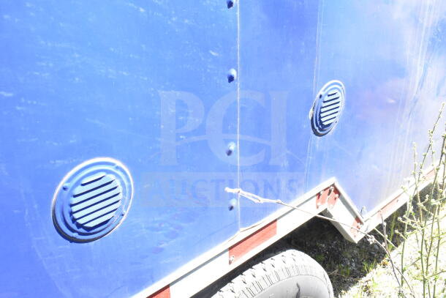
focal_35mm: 34
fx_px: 427
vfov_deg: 38.4
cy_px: 149
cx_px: 223
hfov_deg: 55.1
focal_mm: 23
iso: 1600
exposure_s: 1/200
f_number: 9
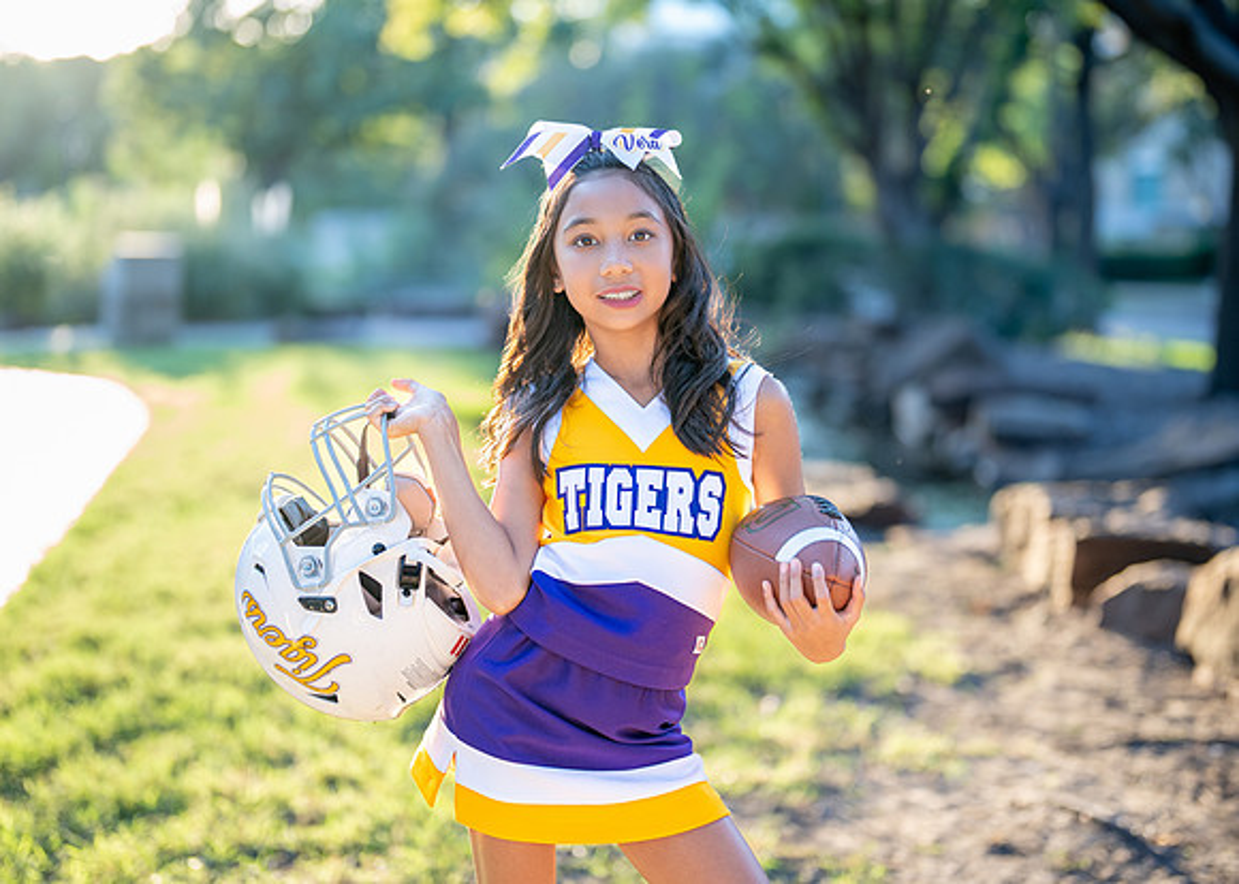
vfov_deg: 22.6
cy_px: 405
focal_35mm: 63
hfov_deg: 31.2
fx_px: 2216
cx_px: 646
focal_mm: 50
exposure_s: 1/400
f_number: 1.2
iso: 250
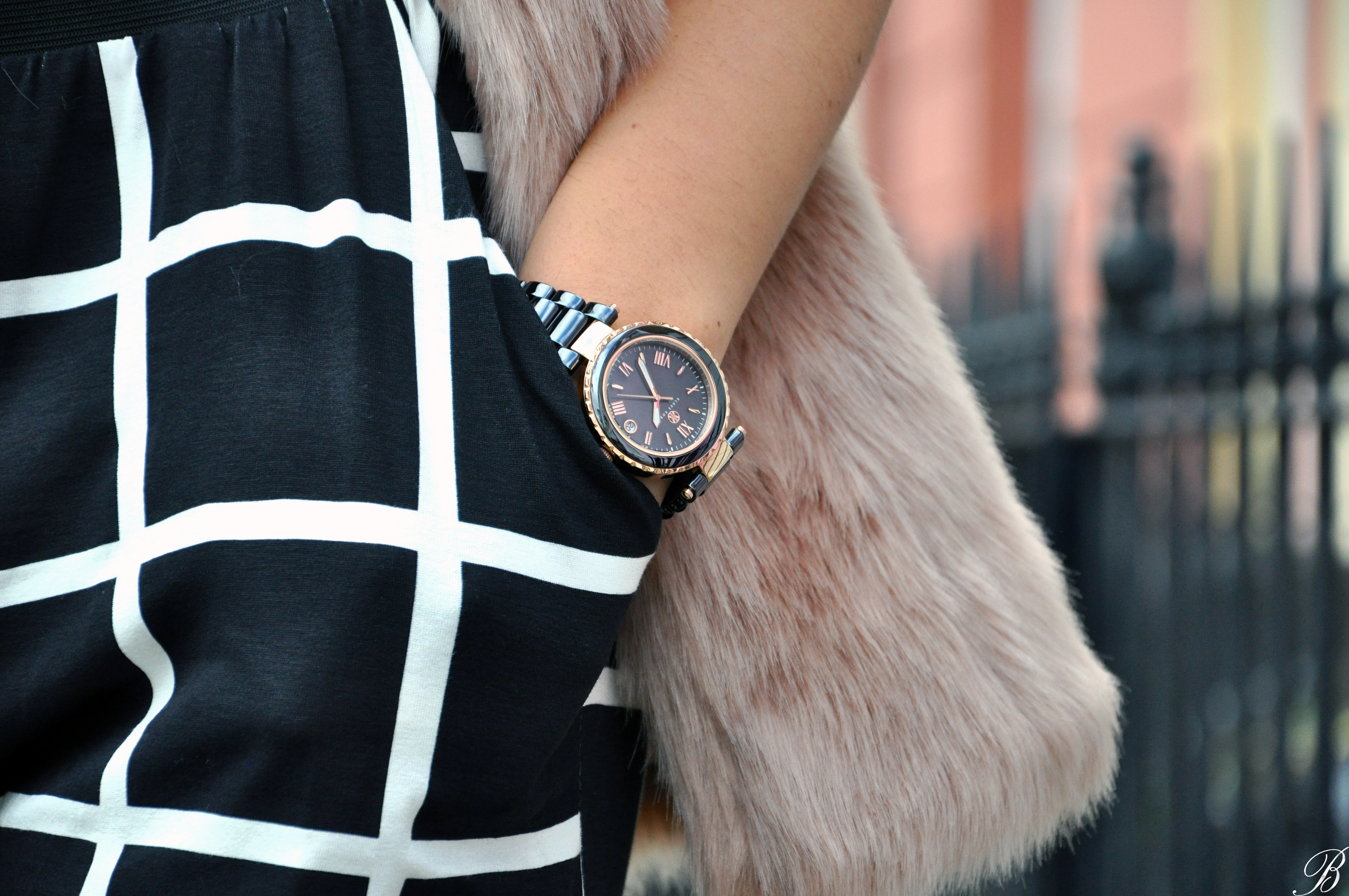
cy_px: 448
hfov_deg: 13.1
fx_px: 5895
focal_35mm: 158
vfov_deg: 8.7
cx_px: 674
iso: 800
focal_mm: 105
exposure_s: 1/500
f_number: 5.6
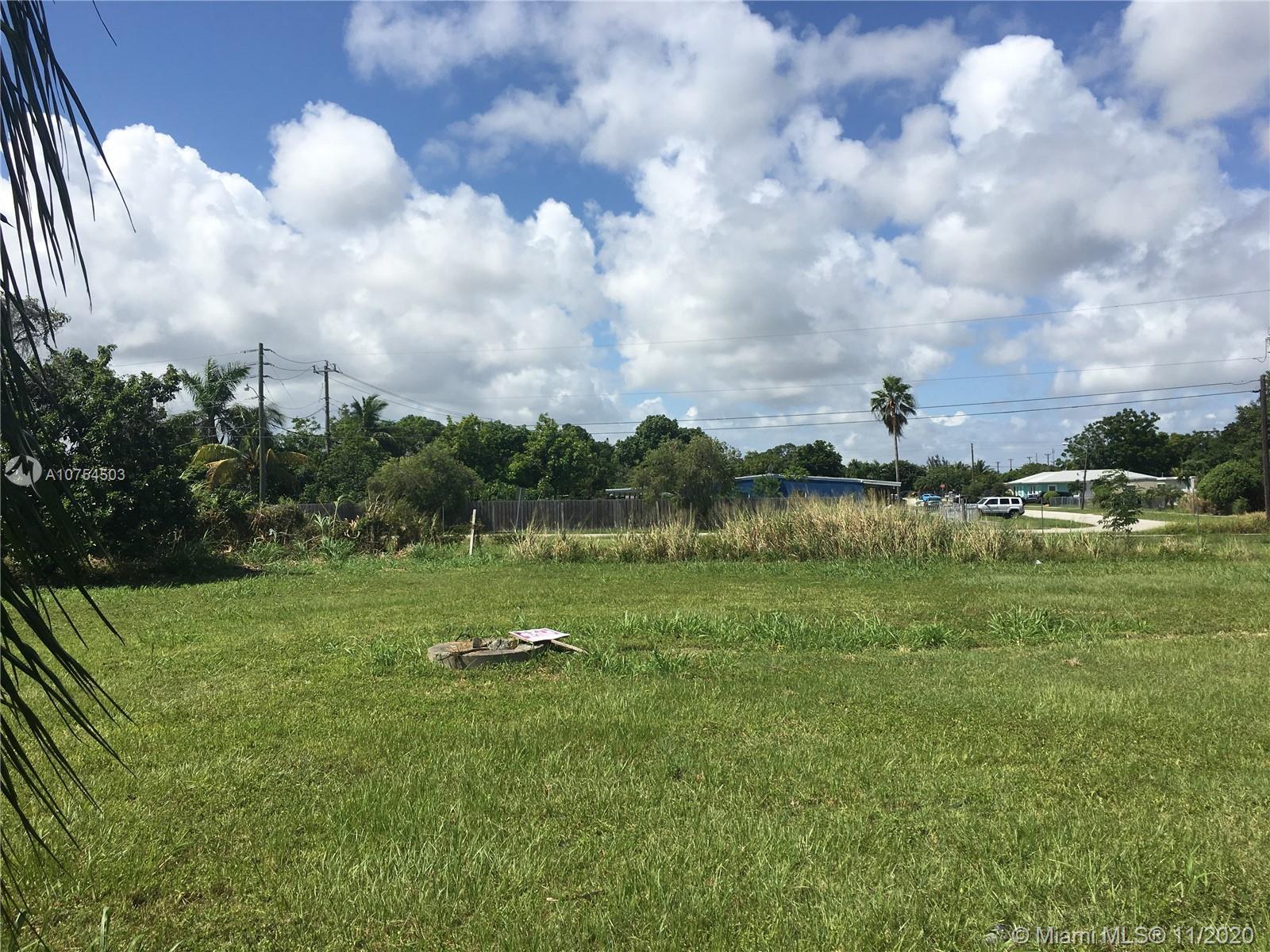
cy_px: 476
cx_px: 635
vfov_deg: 48.2
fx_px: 1064
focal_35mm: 29
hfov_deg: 61.7
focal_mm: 4.15
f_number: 2.2
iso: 25
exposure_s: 1/2481
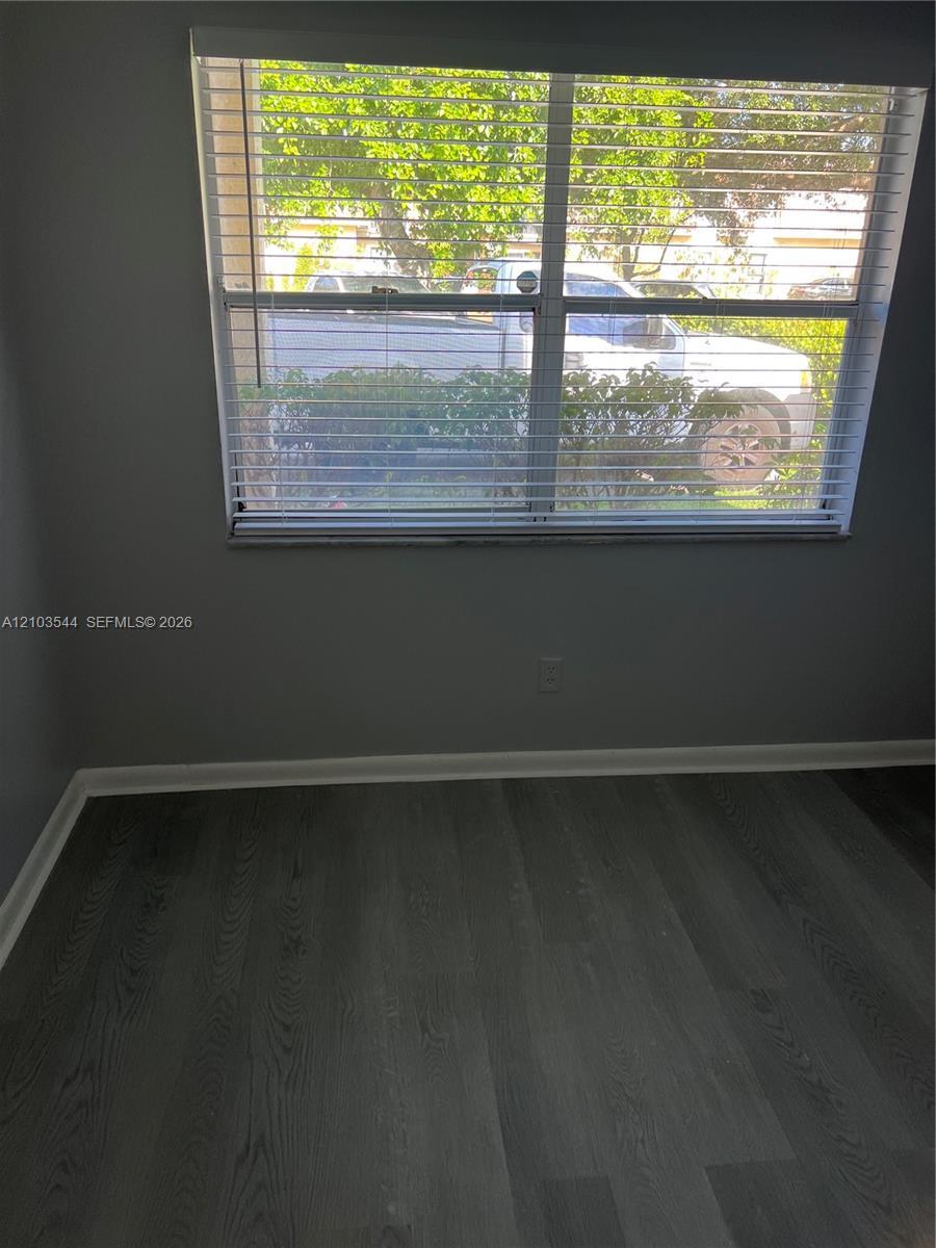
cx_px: 468
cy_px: 624
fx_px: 937
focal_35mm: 26
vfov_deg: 67.3
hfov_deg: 53.1
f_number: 1.5
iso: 40
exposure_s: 1/121
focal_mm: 5.7
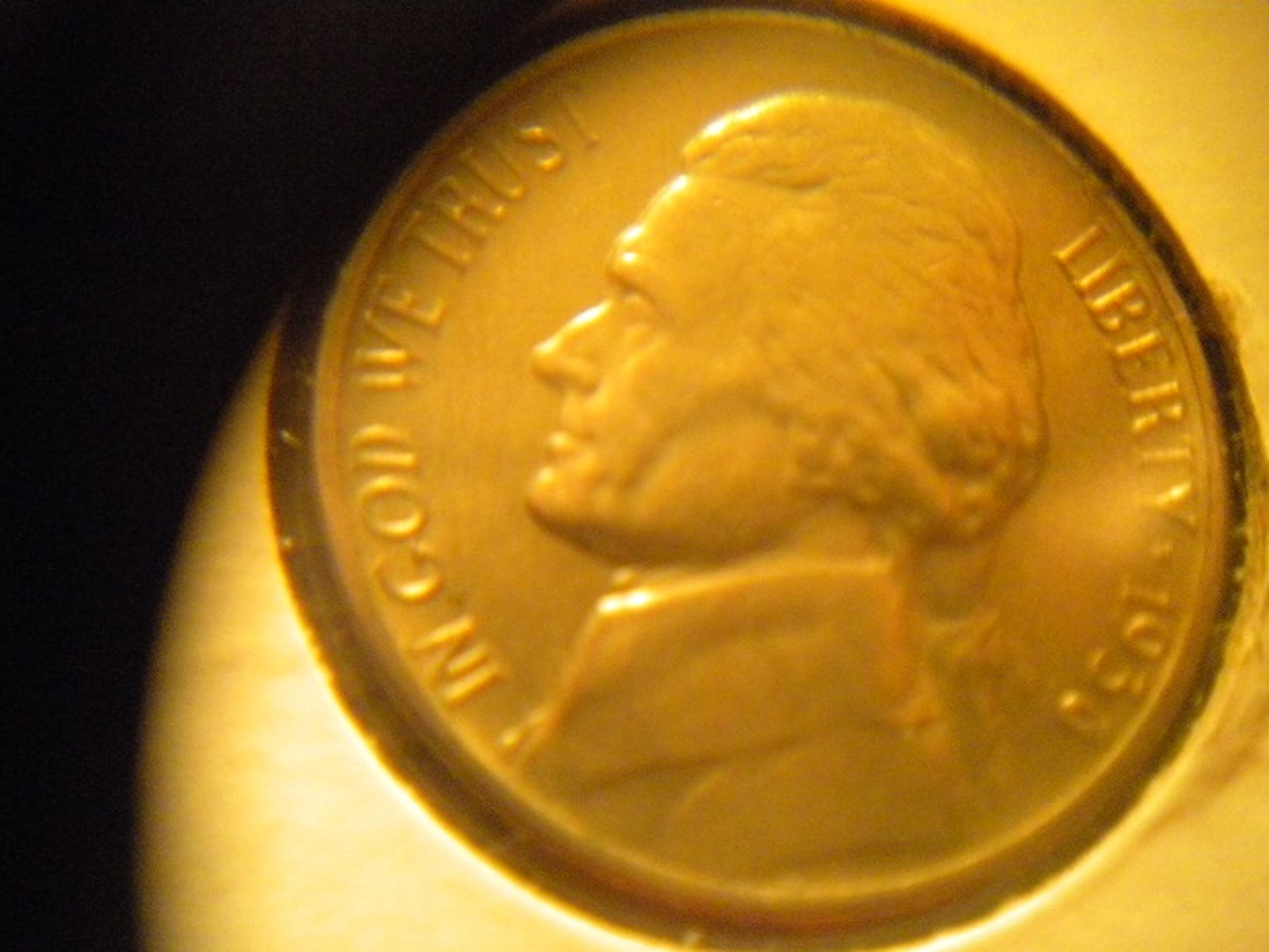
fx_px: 1283
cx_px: 634
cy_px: 476
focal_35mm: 35
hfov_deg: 52.6
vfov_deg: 40.7
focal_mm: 6.3
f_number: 3.1
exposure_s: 1/9.2
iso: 800
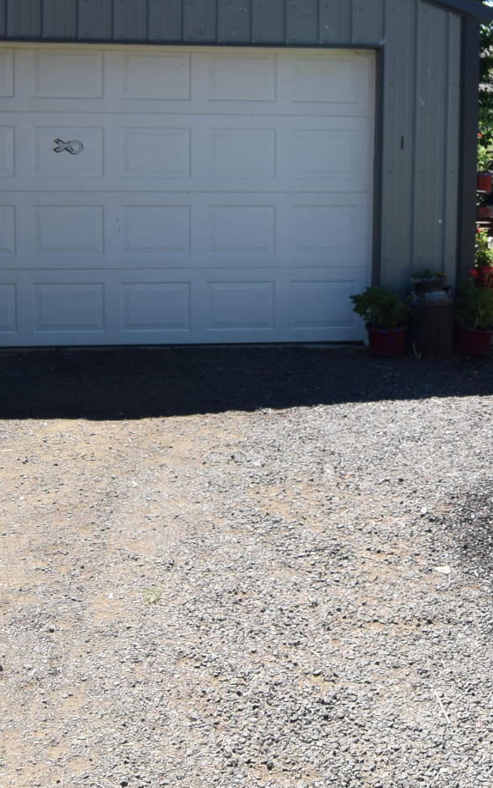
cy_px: 212
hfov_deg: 25.6
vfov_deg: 39.4
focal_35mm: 50
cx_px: 348
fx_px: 1075
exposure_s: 1/250
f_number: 8
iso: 200
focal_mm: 10
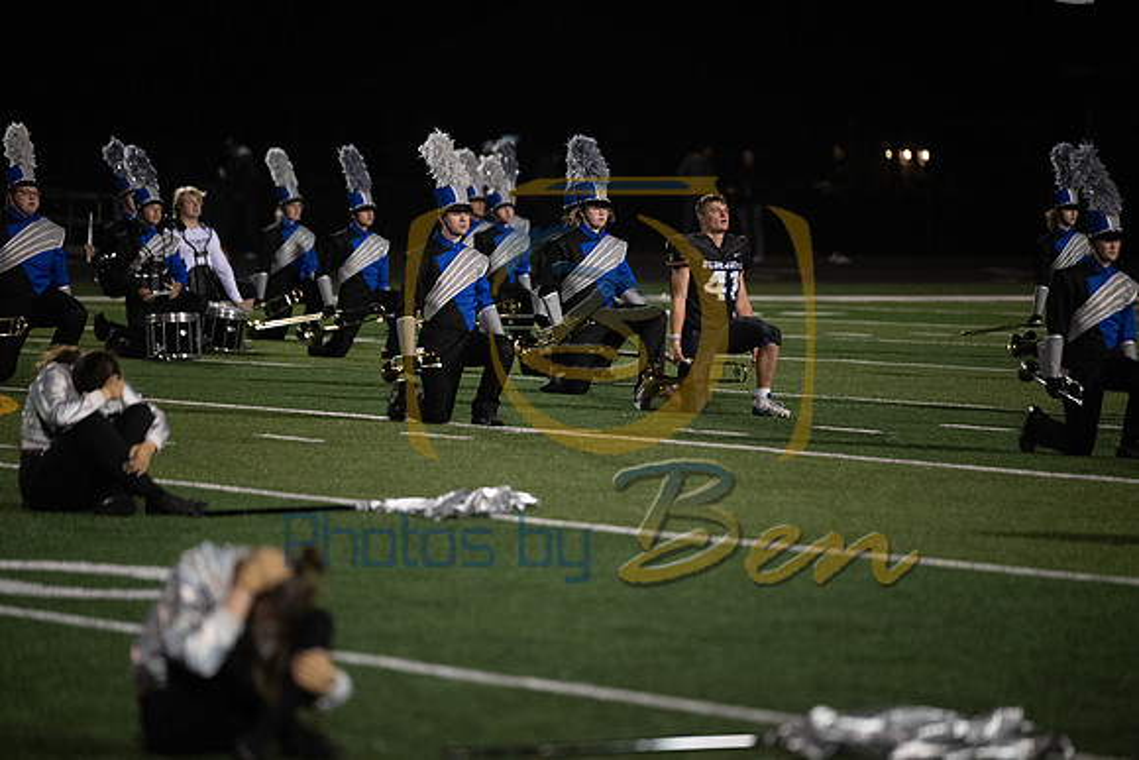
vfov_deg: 6.9
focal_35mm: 200
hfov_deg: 10.3
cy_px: 380
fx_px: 6329
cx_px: 570
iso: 5000
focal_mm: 200
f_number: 2.8
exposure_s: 1/1250
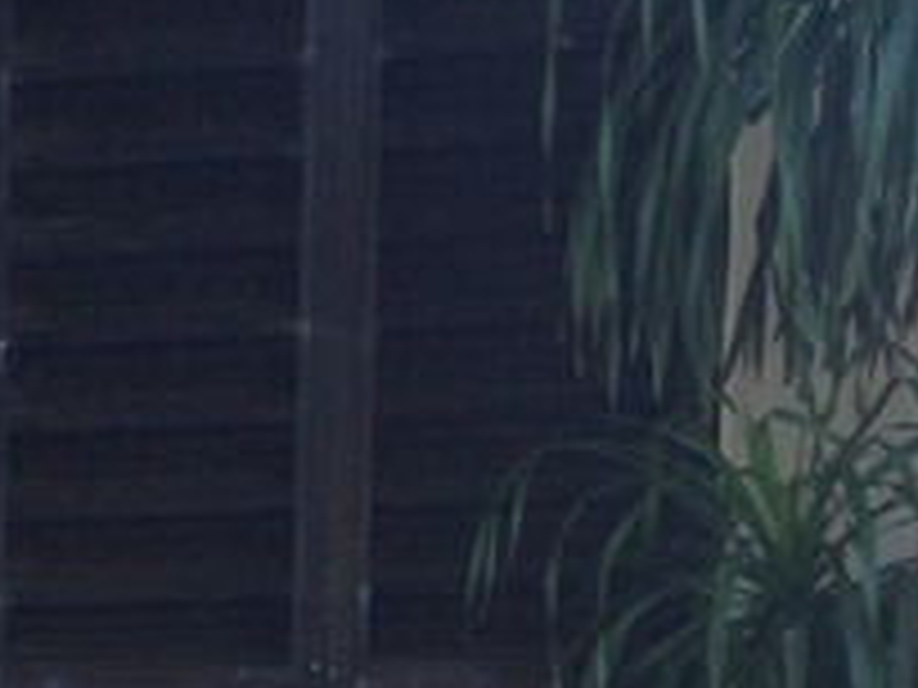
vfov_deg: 8.7
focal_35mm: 166
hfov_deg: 10.6
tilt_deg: -7.4
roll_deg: +2.3
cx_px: -1130
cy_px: 1061
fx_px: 4402
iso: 64
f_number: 2.4
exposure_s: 1/60
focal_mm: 4.12
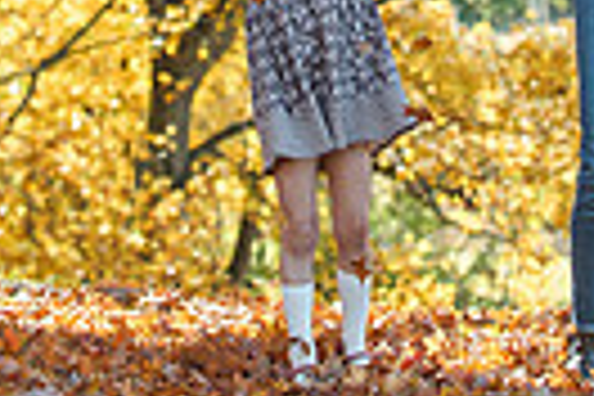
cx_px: 297
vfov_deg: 4.4
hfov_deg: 6.7
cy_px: -335
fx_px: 5082
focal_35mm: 308
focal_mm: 70
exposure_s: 1/2500
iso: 500
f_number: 4
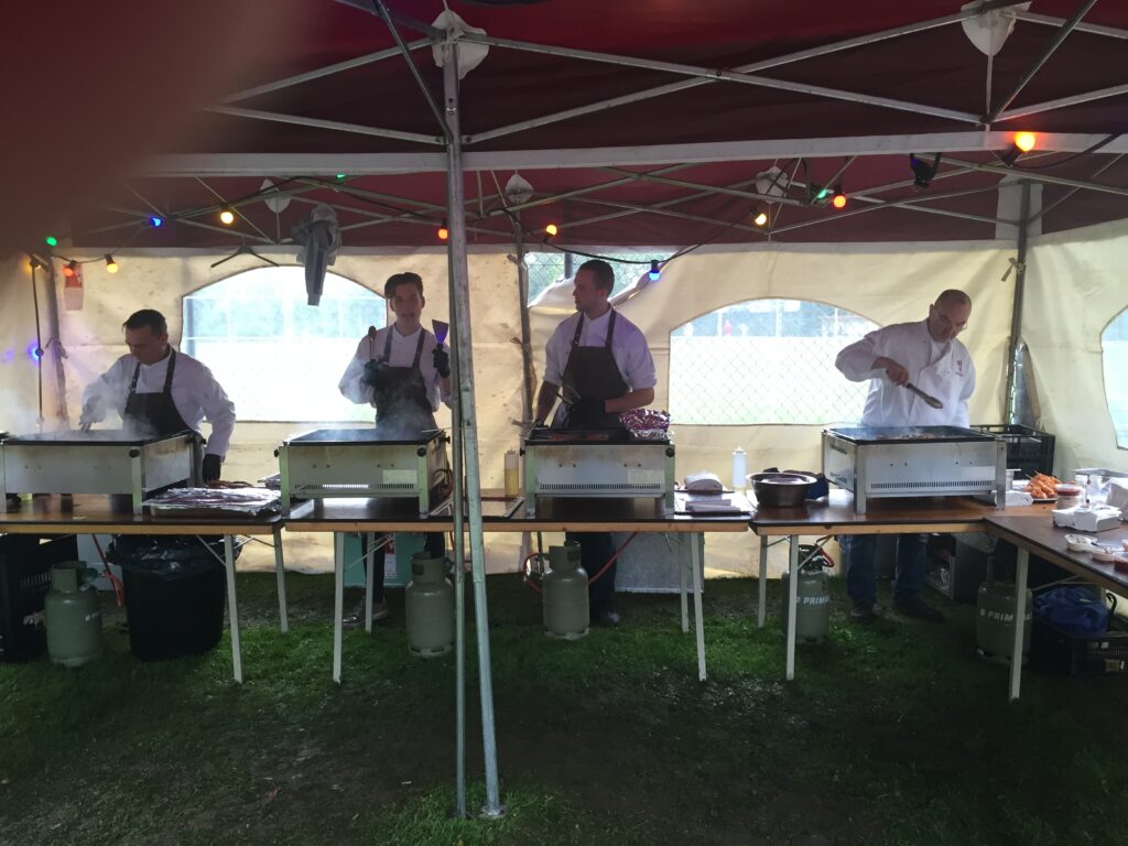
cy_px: 423
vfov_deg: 48.2
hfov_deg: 61.7
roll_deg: -0.4
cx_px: 564
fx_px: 945
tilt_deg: -7.6
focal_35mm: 29
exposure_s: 1/33
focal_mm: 4.15
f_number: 2.2
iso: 50
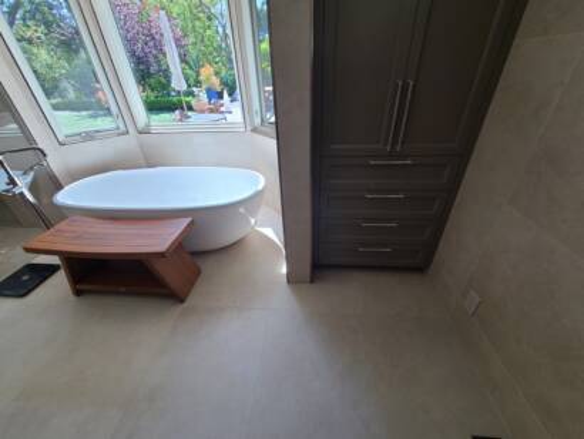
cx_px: 292
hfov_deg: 106.1
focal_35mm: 13
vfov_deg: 90.0
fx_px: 219
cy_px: 220
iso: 50
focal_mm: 2.2
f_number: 2.2
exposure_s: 1/130
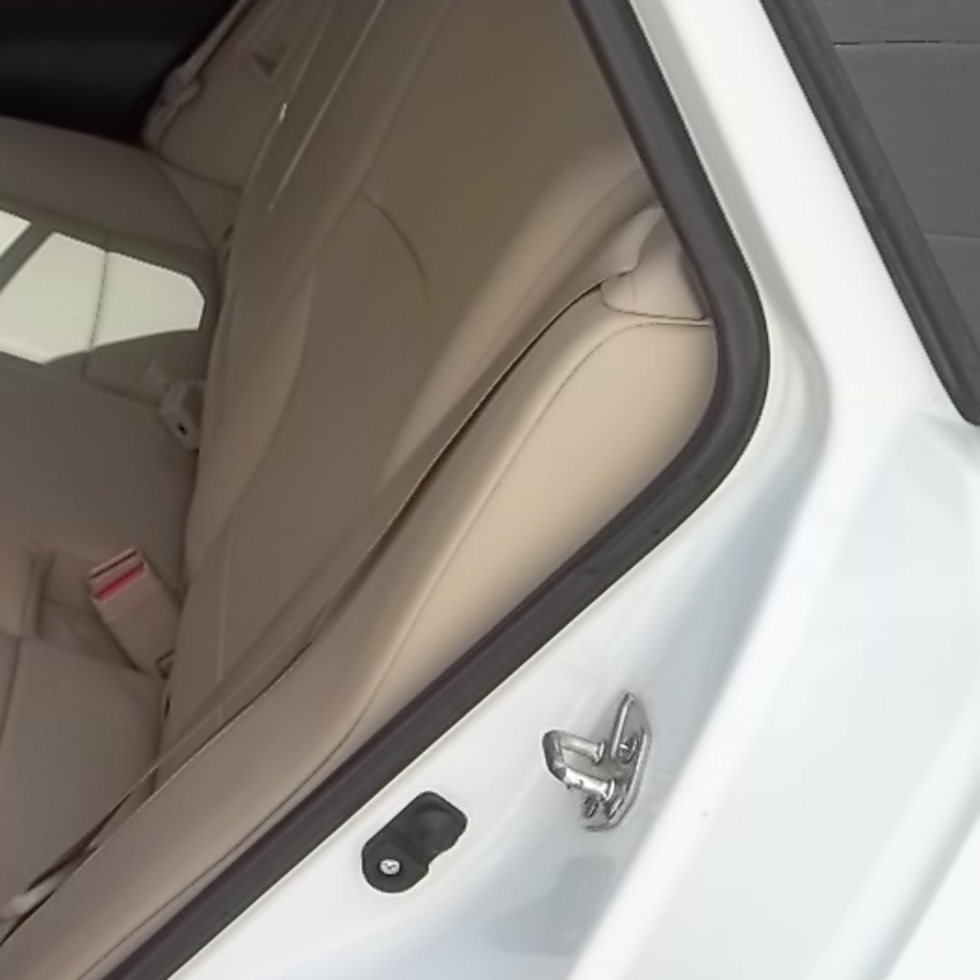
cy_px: 427
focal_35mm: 75
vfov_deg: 23.0
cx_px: -178
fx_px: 2402
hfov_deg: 21.5
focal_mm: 6.17
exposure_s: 1/200
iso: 64
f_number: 3.86
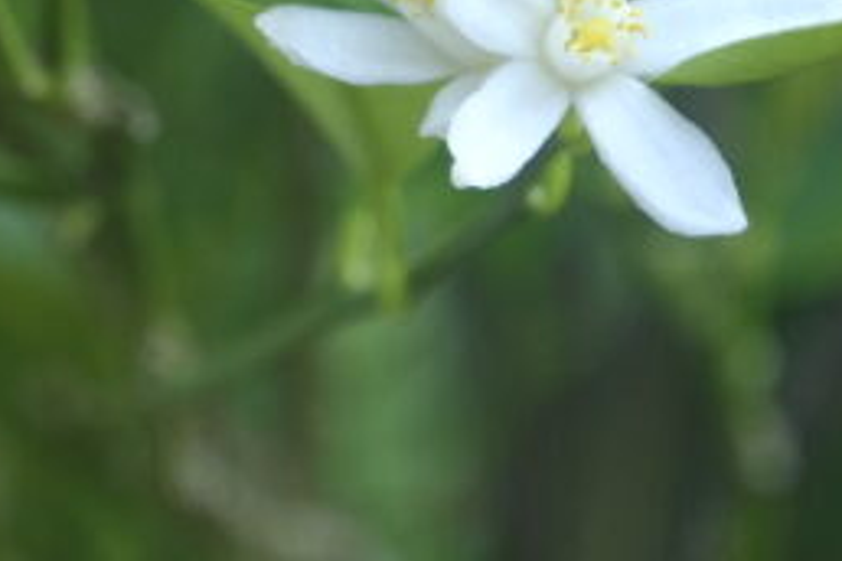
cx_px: 173
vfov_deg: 2.9
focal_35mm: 476
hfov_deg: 4.3
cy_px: -126
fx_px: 11132
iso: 640
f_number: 4
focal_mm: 80
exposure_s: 1/160
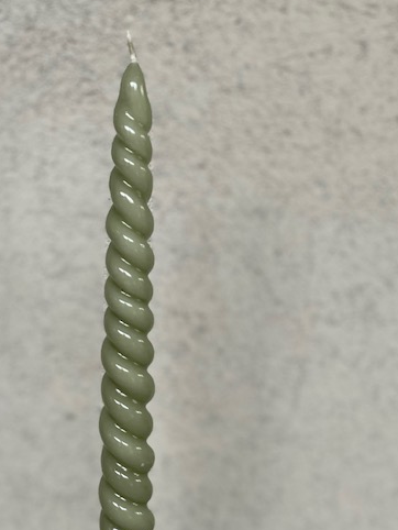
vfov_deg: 28.0
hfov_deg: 21.3
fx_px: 1057
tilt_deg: -16.6
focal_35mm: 69
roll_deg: -0.6
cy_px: 334
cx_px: 168
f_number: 2
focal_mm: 6
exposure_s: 1/115
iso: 250
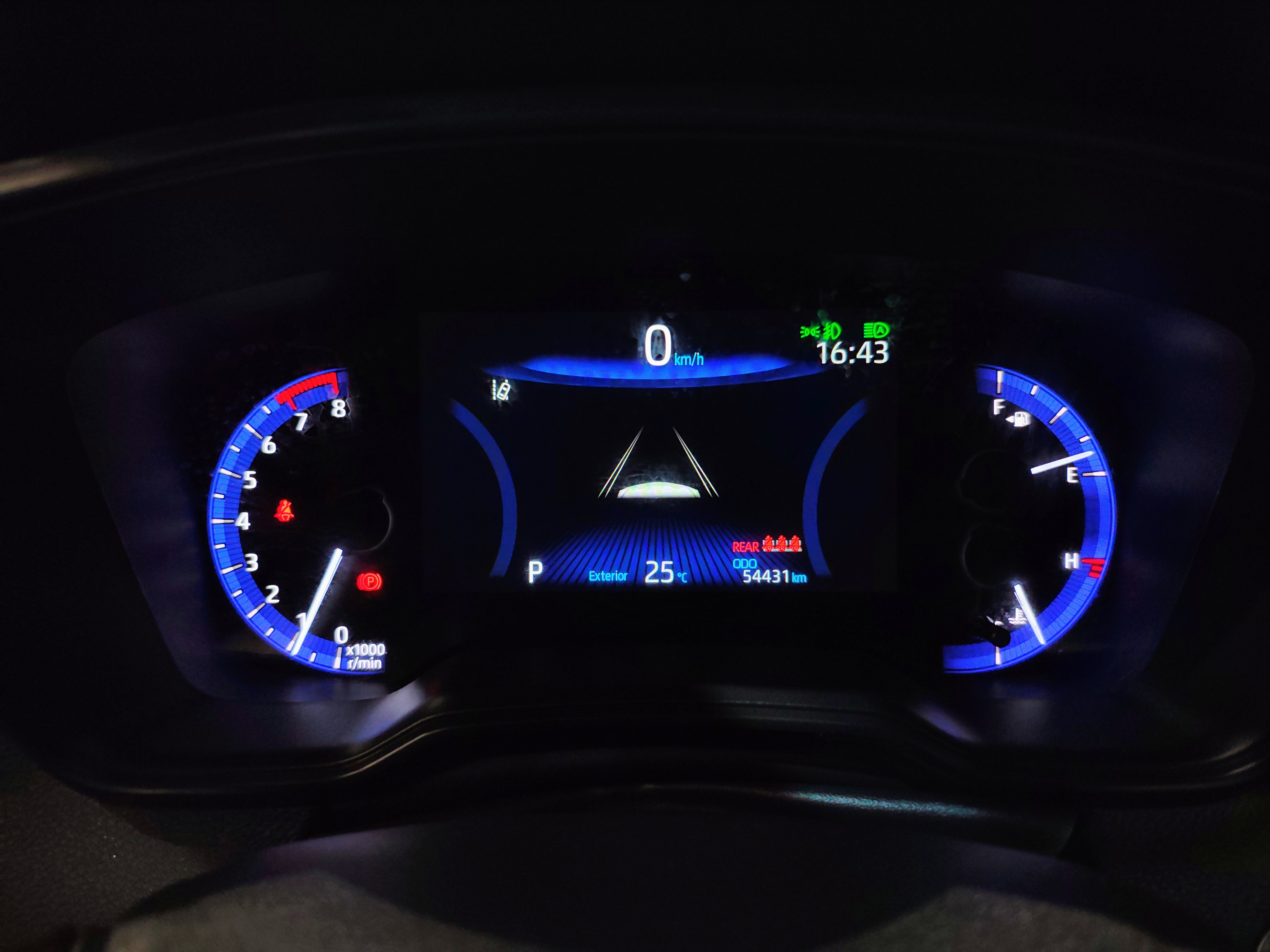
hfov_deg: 69.4
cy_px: 476
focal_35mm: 25
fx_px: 917
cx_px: 635
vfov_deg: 54.9
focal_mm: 5.89
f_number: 1.4
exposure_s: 1/50
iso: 288
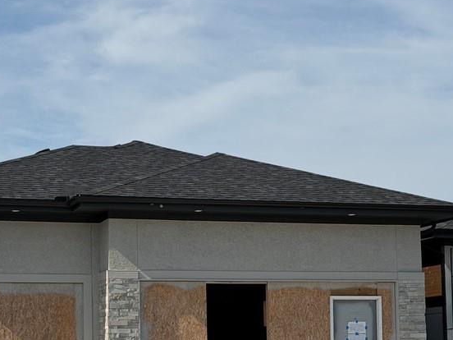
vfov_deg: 16.5
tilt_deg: +3.8
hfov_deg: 22.0
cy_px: 277
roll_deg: +1.2
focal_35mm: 89
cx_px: 240
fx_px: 1165
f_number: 1.78
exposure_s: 1/6536
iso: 64
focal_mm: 6.76
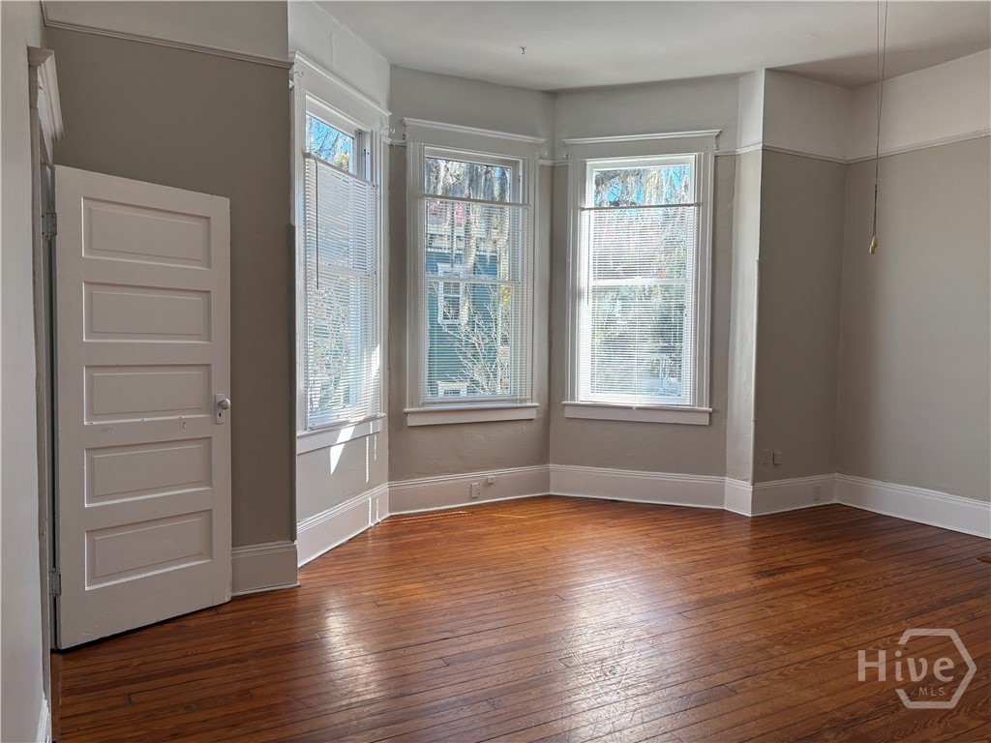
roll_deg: +0.3
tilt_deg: -2.0
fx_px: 744
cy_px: 372
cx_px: 496
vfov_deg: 53.1
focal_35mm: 26
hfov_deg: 67.3
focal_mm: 5.96
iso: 64
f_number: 1.6
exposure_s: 1/357
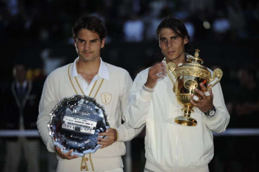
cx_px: 130
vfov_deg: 8.1
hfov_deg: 12.1
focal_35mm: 170
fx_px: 1222
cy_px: 86
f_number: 2.8
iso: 800
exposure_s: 1/60
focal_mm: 170
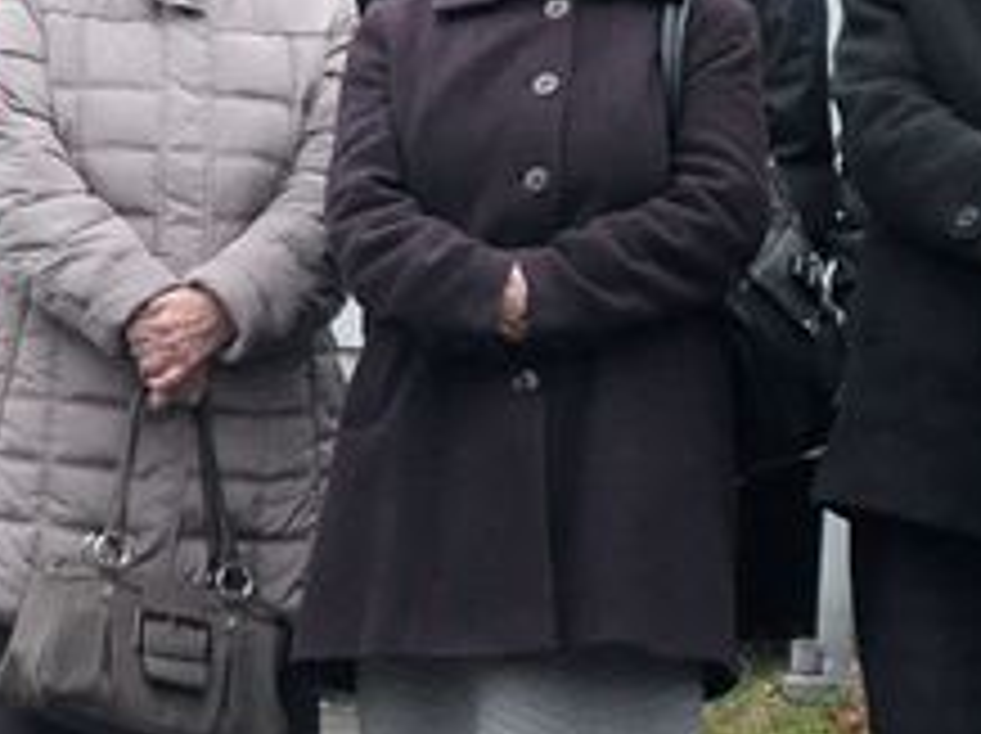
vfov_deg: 3.5
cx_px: -428
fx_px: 11943
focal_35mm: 422
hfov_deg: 4.7
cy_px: 250
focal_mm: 75
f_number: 5.3
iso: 1600
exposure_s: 1/320
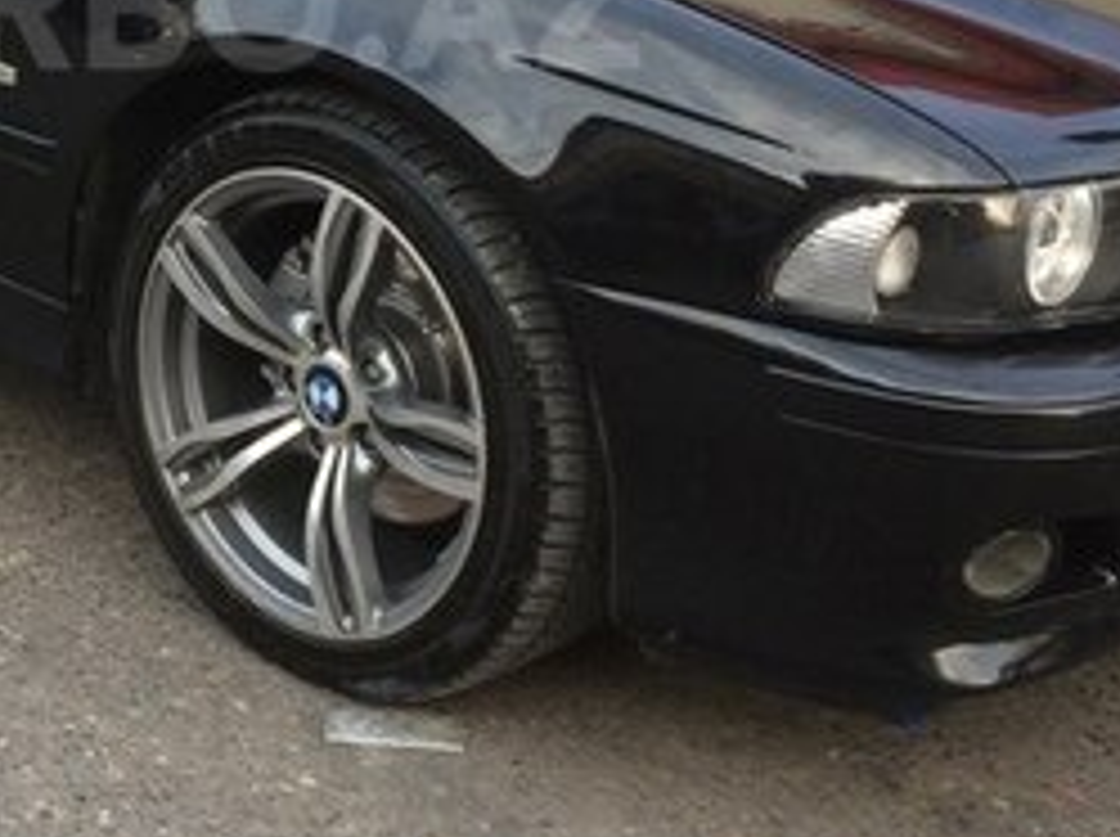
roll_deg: -1.3
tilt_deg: -11.8
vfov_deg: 18.6
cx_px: 180
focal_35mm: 77
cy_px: 2
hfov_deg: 24.8
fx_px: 2488
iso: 40
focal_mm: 4.15
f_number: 2.2
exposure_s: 1/50
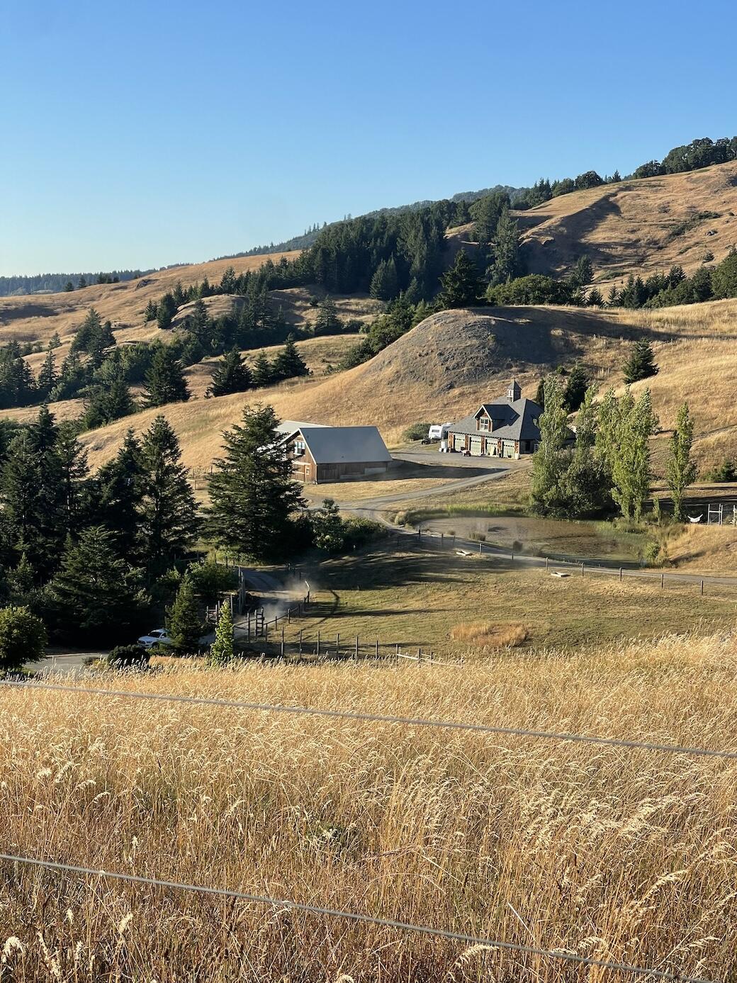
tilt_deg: -6.3
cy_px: 492
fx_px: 1817
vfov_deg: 30.3
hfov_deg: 22.9
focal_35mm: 64
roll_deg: -1.6
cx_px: 368
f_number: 2.2
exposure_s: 1/779
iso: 20
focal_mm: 7.5
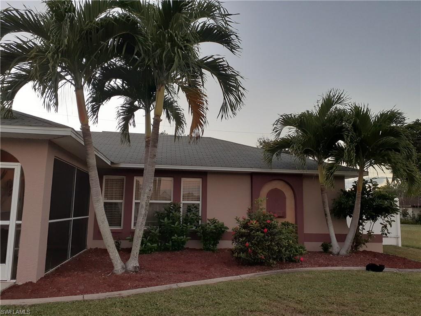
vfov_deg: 51.4
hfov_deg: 65.3
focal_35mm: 27
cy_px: 158
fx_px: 328
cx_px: 210
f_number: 1.9
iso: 80
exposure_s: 1/120
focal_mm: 3.6
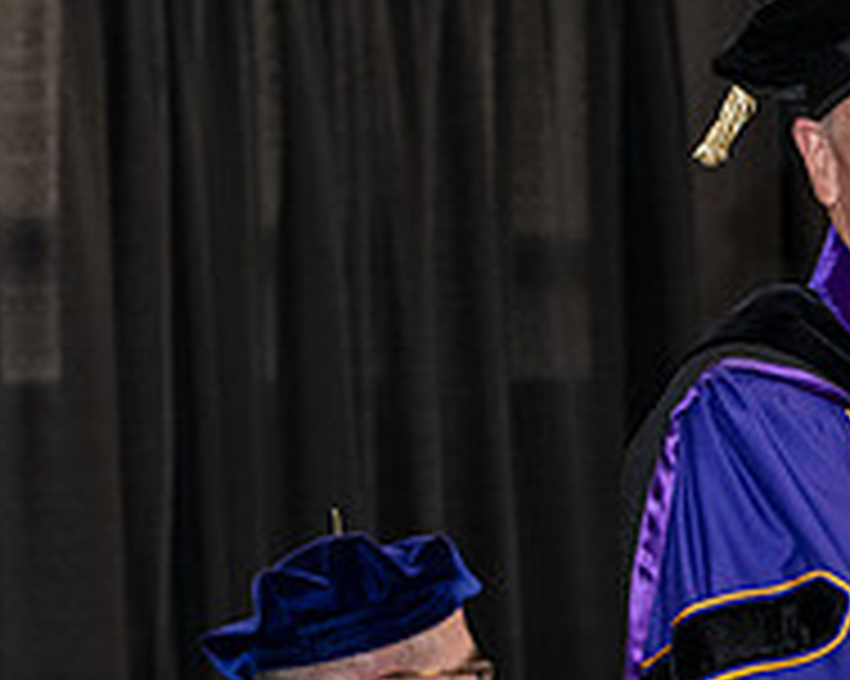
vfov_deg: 7.6
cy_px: 534
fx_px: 5079
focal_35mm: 202
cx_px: 949
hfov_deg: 9.5
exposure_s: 1/200
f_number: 5
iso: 2500
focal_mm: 70
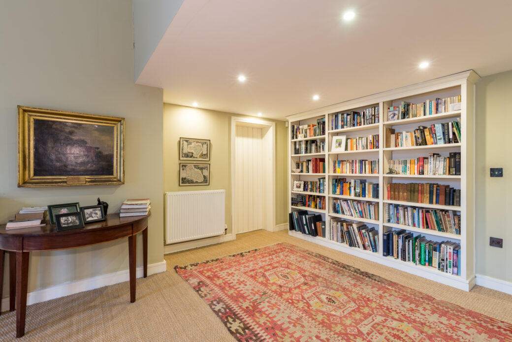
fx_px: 228
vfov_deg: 73.8
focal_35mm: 16
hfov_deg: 96.7
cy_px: 171
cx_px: 256
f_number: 9
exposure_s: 2
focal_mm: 16
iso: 100
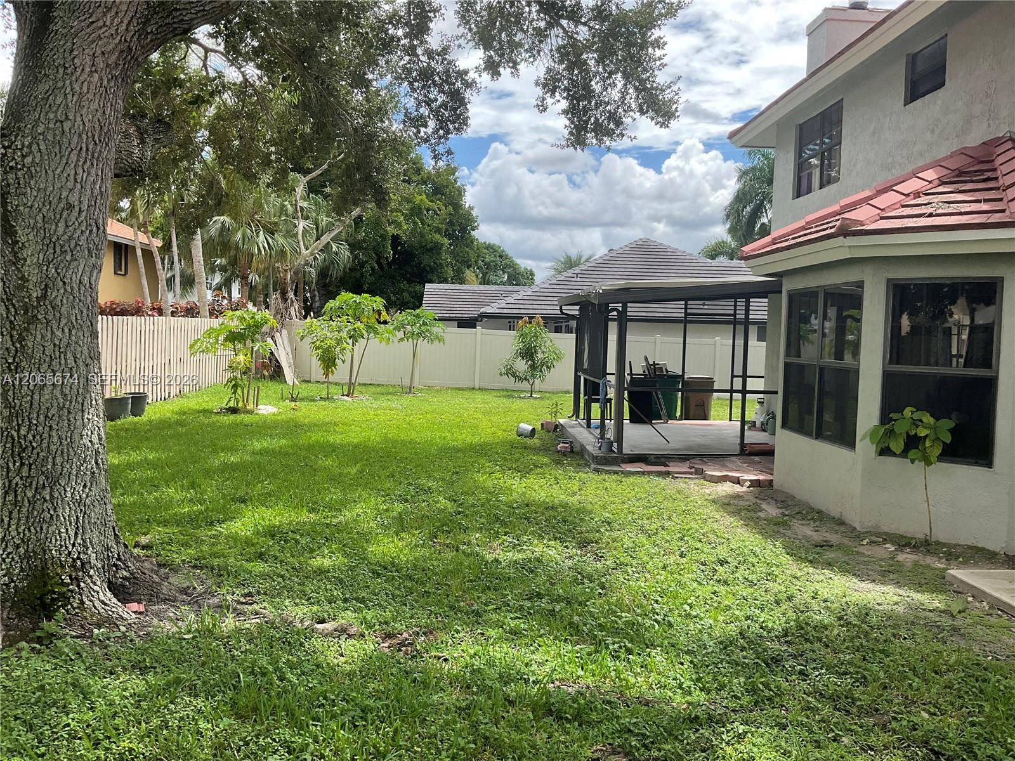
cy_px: 380
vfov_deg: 48.2
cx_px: 508
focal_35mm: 29
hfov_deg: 61.7
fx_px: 850
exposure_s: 1/606
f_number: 1.8
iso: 16
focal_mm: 3
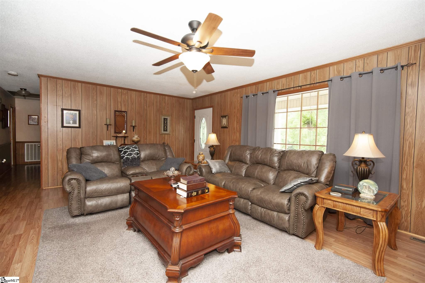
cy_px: 142
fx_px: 189
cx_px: 212
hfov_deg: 96.7
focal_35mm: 16
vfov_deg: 73.7
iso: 500
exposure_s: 1/125
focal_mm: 16
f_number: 4
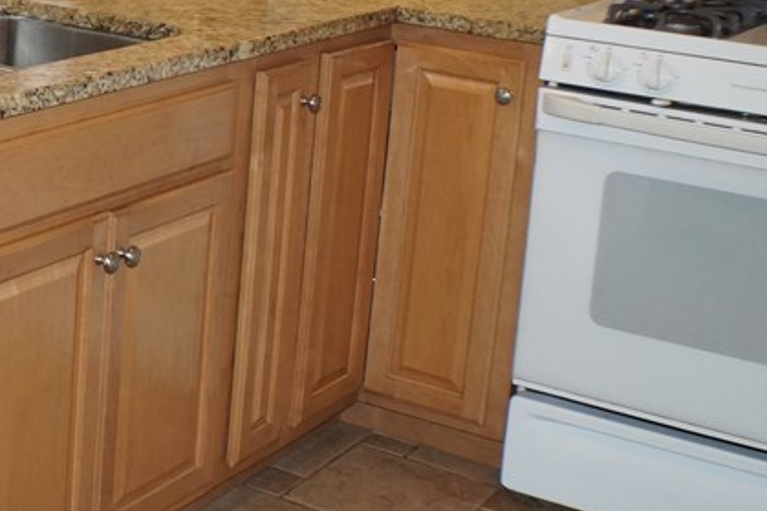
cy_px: 7
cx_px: -29
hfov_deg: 19.5
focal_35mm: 101
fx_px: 2151
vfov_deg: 13.4
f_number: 4
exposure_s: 1/160
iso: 640
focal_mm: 26
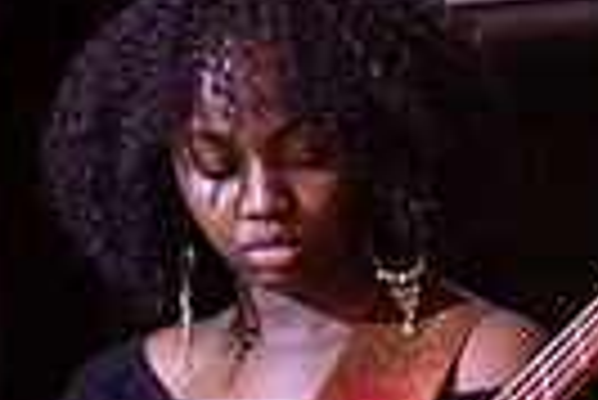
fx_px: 8497
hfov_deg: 4.0
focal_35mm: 511
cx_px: 742
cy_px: 551
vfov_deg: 2.7
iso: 1600
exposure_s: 1/200
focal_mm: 78
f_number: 2.8
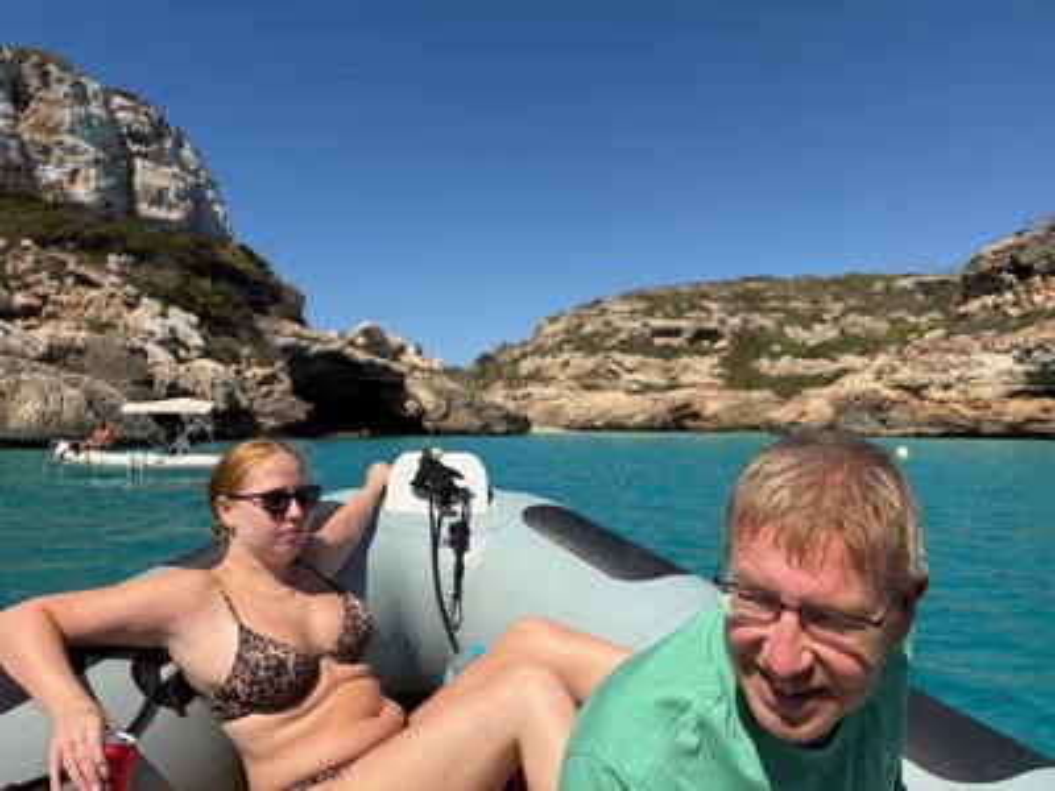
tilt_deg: +2.7
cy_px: 396
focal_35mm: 26
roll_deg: -0.2
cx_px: 528
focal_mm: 5.96
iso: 64
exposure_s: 1/6993
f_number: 1.6
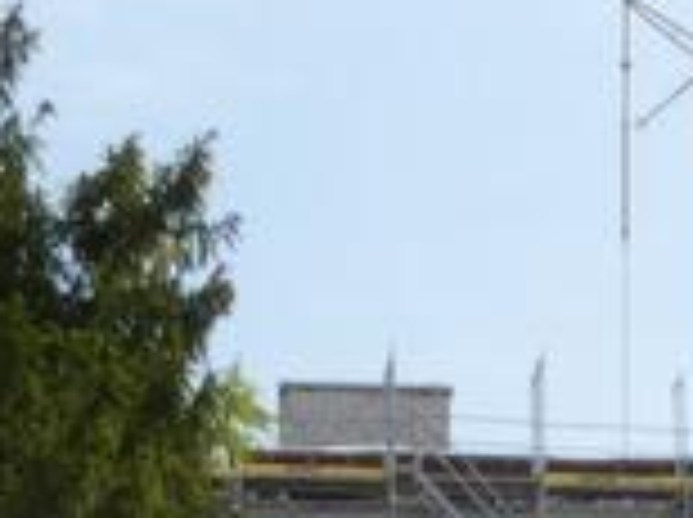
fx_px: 2658
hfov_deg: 14.7
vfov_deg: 10.8
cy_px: 748
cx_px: 598
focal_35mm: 133
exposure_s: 1/160
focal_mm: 3.6
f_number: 8
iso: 80
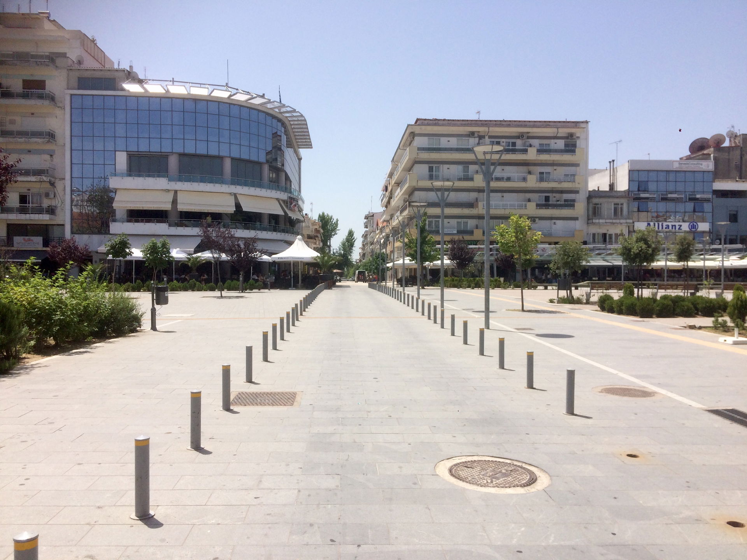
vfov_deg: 48.2
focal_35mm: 29
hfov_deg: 61.7
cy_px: 280
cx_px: 374
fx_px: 626
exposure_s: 1/2740
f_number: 2.2
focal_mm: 4.15
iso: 32
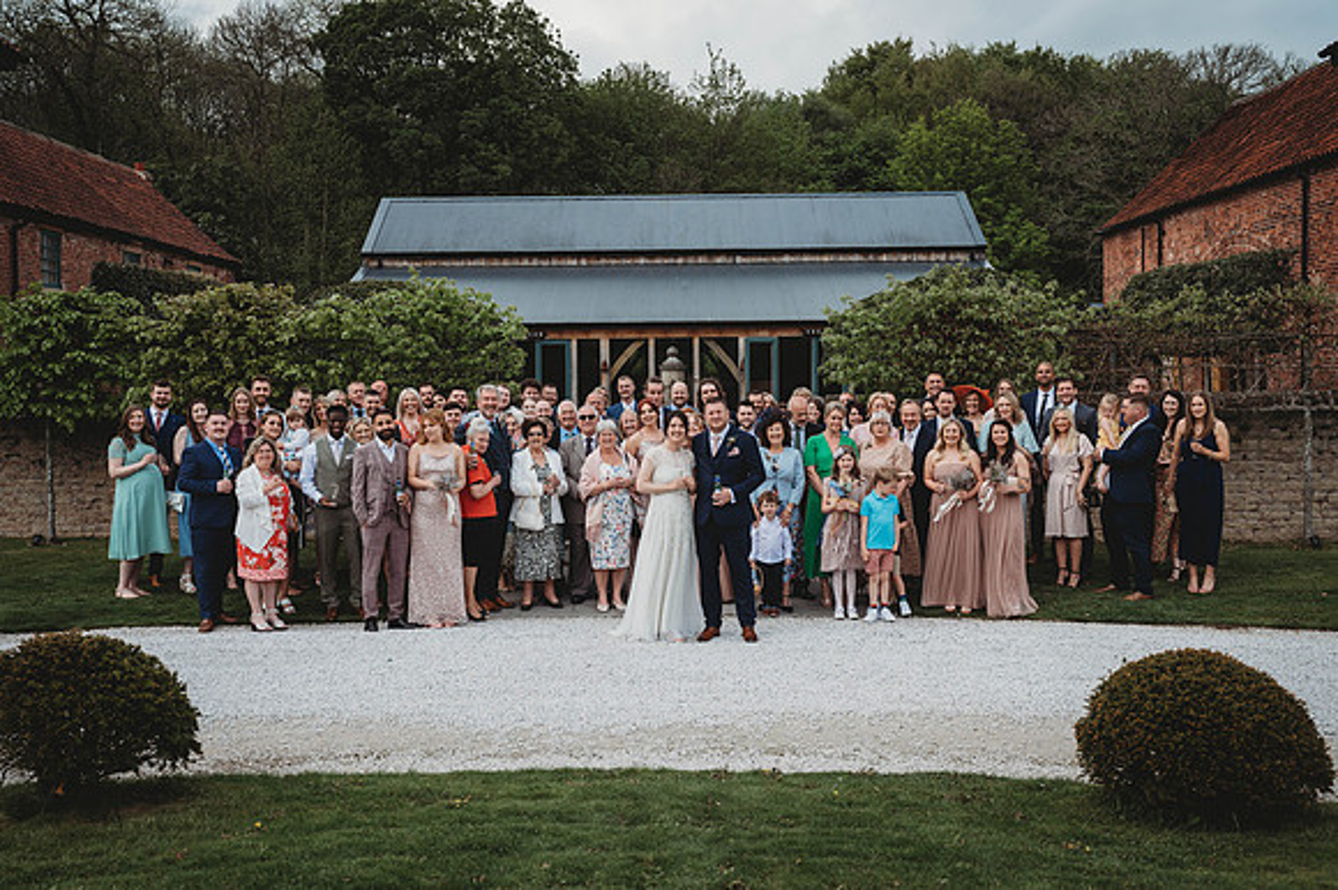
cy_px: 445
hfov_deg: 48.5
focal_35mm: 40
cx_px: 669
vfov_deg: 33.4
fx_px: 1486
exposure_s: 1/640
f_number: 4.5
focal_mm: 40
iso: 100
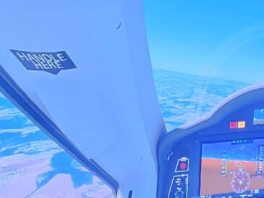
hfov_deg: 15.2
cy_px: 372
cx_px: 259
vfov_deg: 10.8
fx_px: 976
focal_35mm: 128
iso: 1000
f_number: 1.7
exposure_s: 1/100
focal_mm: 6.3
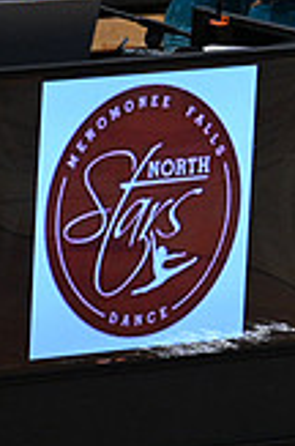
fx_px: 8813
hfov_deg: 1.9
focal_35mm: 714
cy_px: 40
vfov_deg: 2.9
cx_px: 743
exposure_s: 1/400
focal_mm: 200
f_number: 4
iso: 4000
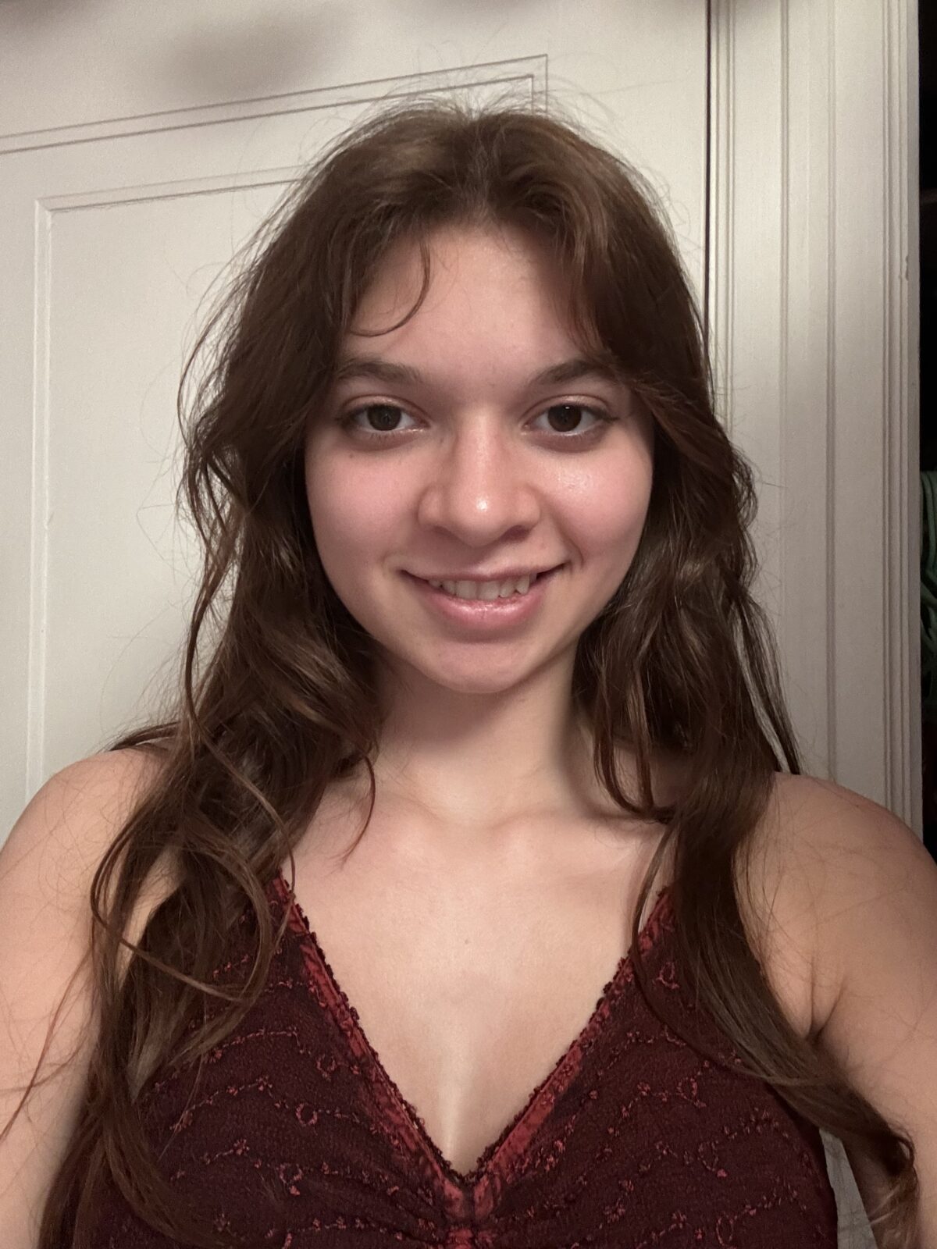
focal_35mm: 30
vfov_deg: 60.0
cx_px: 468
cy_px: 624
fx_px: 1083
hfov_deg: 46.8
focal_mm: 2.69
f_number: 1.9
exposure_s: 1/25
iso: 500
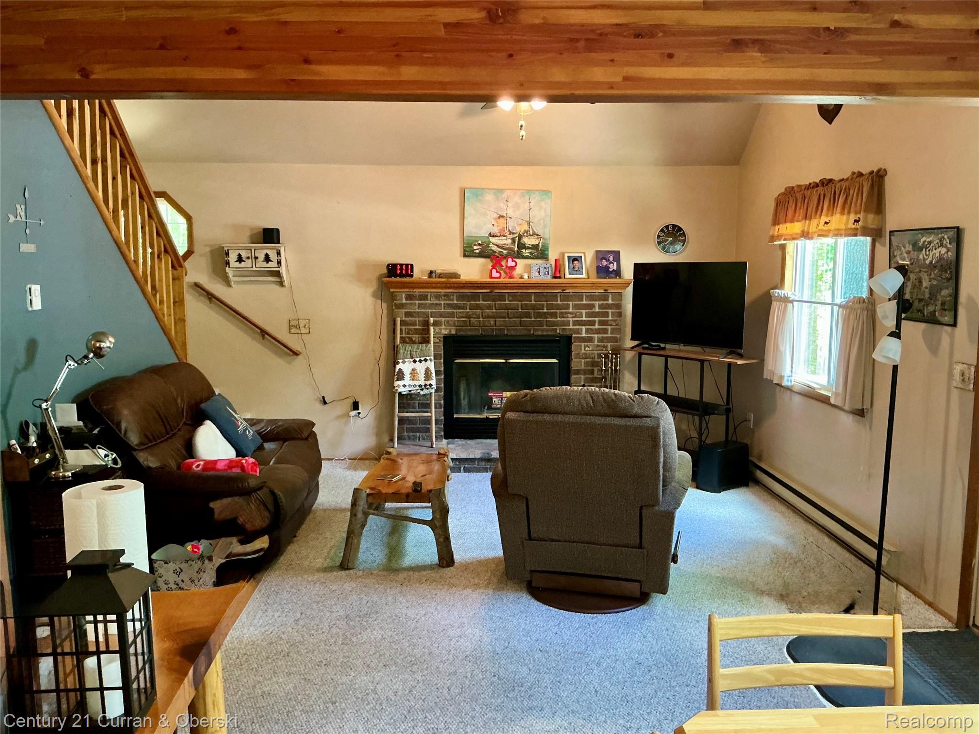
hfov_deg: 63.4
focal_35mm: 28
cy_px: 367
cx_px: 490
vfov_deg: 49.7
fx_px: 792
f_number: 1.8
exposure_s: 1/30
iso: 250
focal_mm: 3
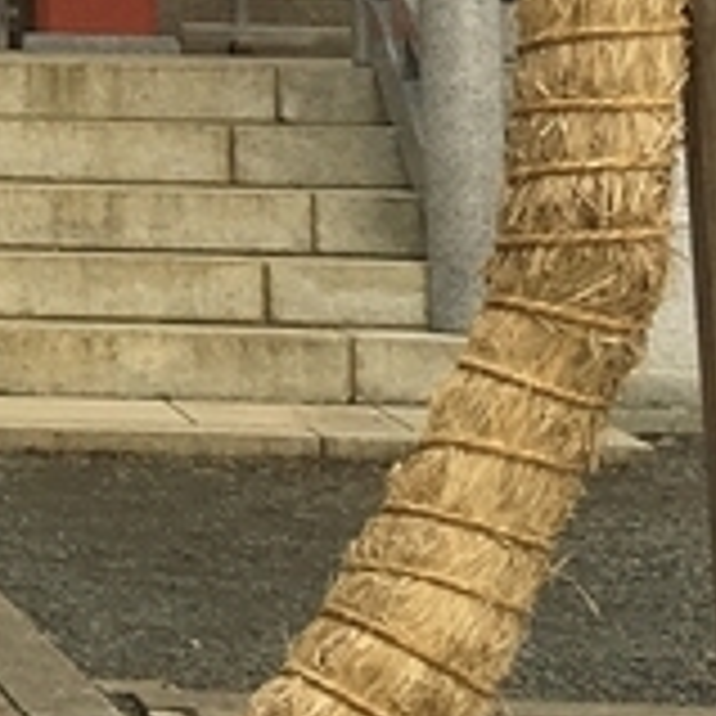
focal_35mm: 194
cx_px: -707
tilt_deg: +10.2
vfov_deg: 8.3
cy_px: -1022
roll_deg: -1.7
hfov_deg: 8.6
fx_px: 4540
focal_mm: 4.15
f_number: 2.2
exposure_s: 1/242
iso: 25
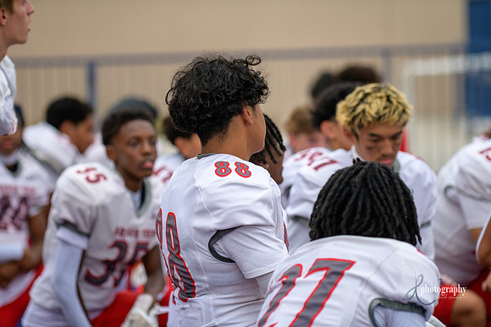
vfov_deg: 8.1
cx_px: 246
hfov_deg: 12.1
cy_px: 164
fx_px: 2319
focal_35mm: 170
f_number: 2.8
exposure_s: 1/500
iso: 140
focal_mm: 170
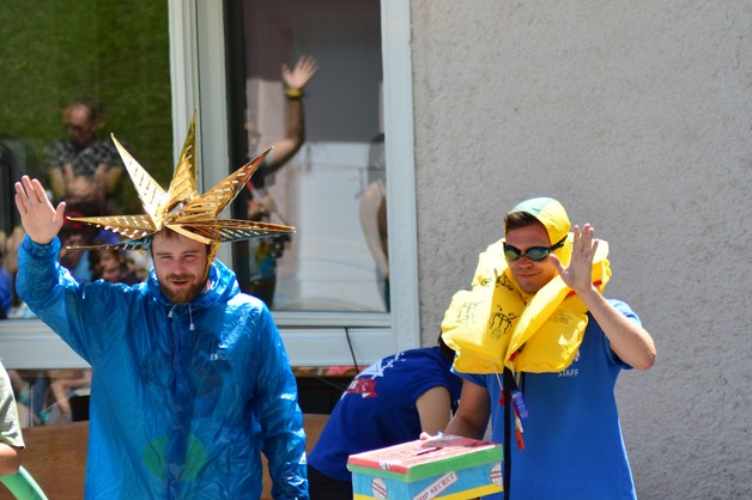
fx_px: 5362
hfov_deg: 8.0
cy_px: 338
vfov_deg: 5.3
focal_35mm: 257
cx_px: 210
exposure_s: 1/400
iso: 100
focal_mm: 105
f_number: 4
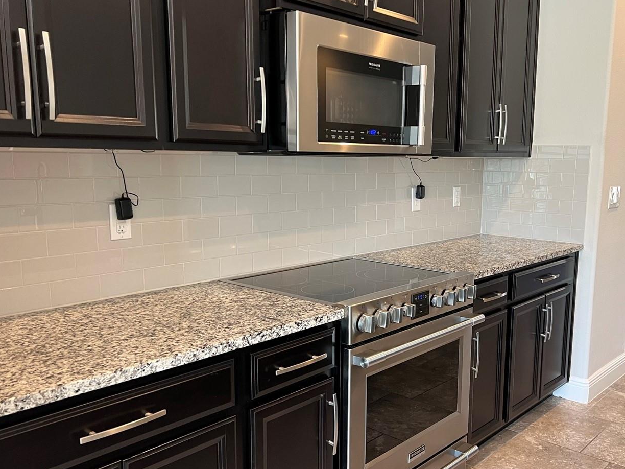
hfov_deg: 53.4
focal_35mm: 34
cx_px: 389
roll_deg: -1.2
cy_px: 255
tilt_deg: -9.5
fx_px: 614
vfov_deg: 41.8
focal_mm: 5.7
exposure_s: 1/60
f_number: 1.5
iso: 160
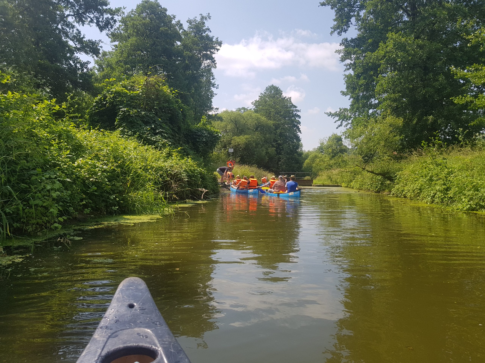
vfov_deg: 53.1
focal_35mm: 26
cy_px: 182
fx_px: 364
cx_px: 242
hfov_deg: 67.3
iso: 40
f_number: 1.7
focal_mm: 4.2
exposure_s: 1/1724
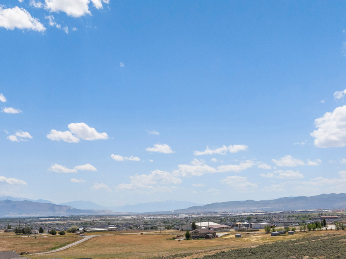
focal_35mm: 55
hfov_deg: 34.8
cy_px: 286
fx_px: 550
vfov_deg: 24.7
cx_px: 140
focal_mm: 8.67
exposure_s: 1/160
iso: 160
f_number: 1.8
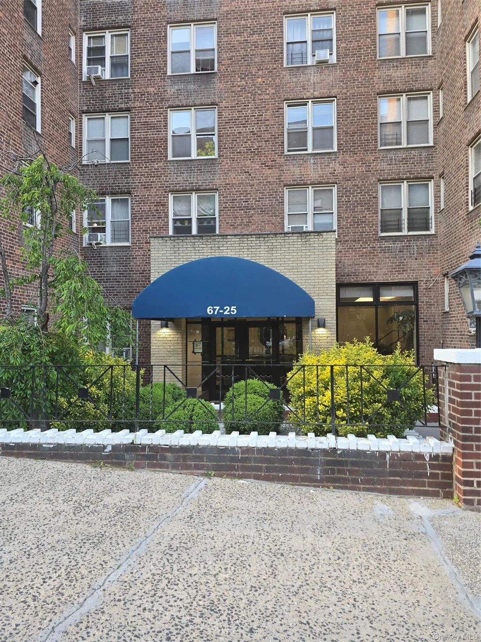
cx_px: 240
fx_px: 426
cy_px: 321
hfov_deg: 58.9
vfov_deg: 73.9
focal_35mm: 23
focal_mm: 6.3
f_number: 1.7
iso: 80
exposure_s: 1/120
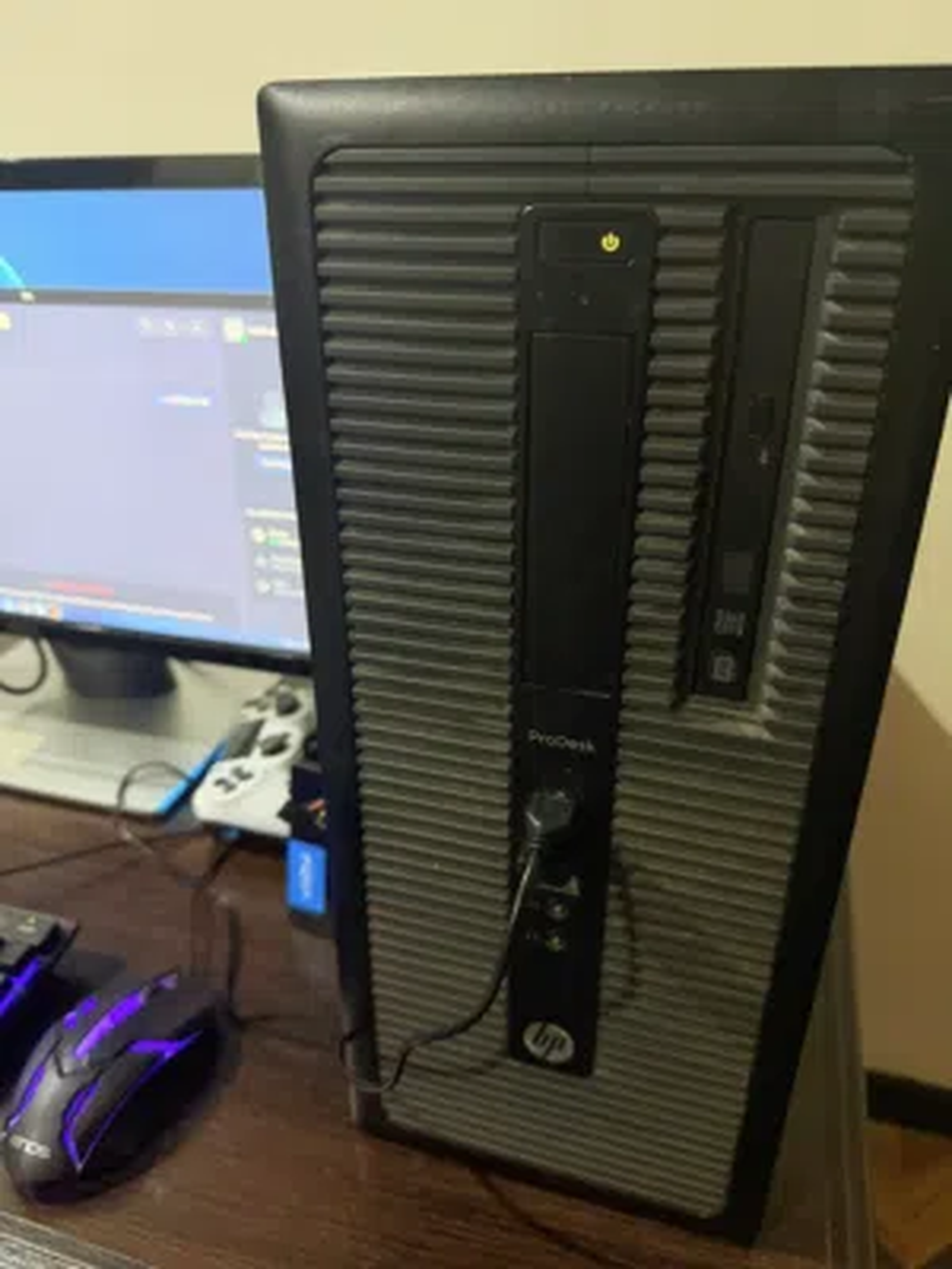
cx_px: 476
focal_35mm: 24
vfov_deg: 71.6
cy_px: 634
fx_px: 880
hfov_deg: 56.8
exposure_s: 1/60
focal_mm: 6.76
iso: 500
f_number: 1.78
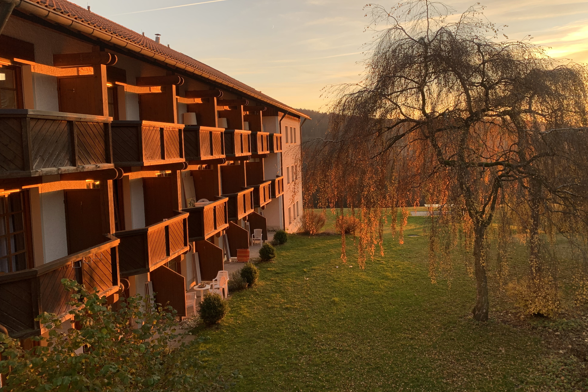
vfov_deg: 46.3
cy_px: 177
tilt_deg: -4.9
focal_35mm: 28
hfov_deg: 65.5
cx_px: 296
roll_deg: +2.7
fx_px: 457
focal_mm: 4.25
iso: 32
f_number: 1.8
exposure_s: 1/122
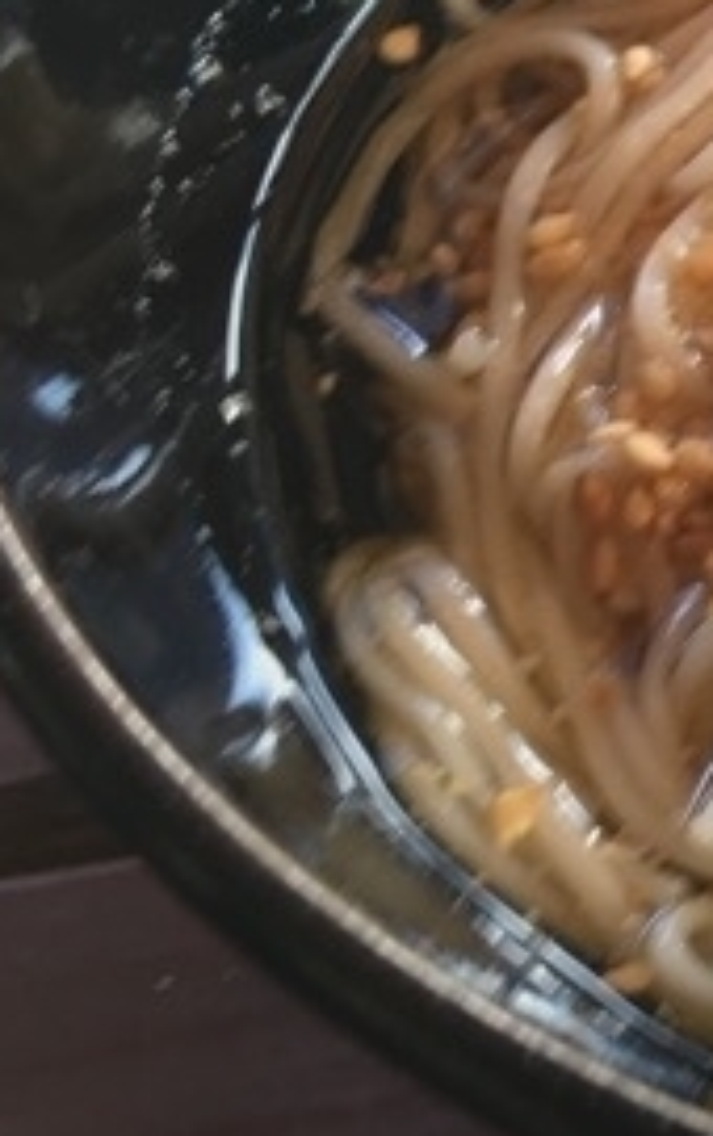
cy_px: 310
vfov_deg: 17.9
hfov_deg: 9.7
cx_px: 1829
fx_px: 3597
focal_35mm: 116
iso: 25
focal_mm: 4.15
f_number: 2.2
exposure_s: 1/30
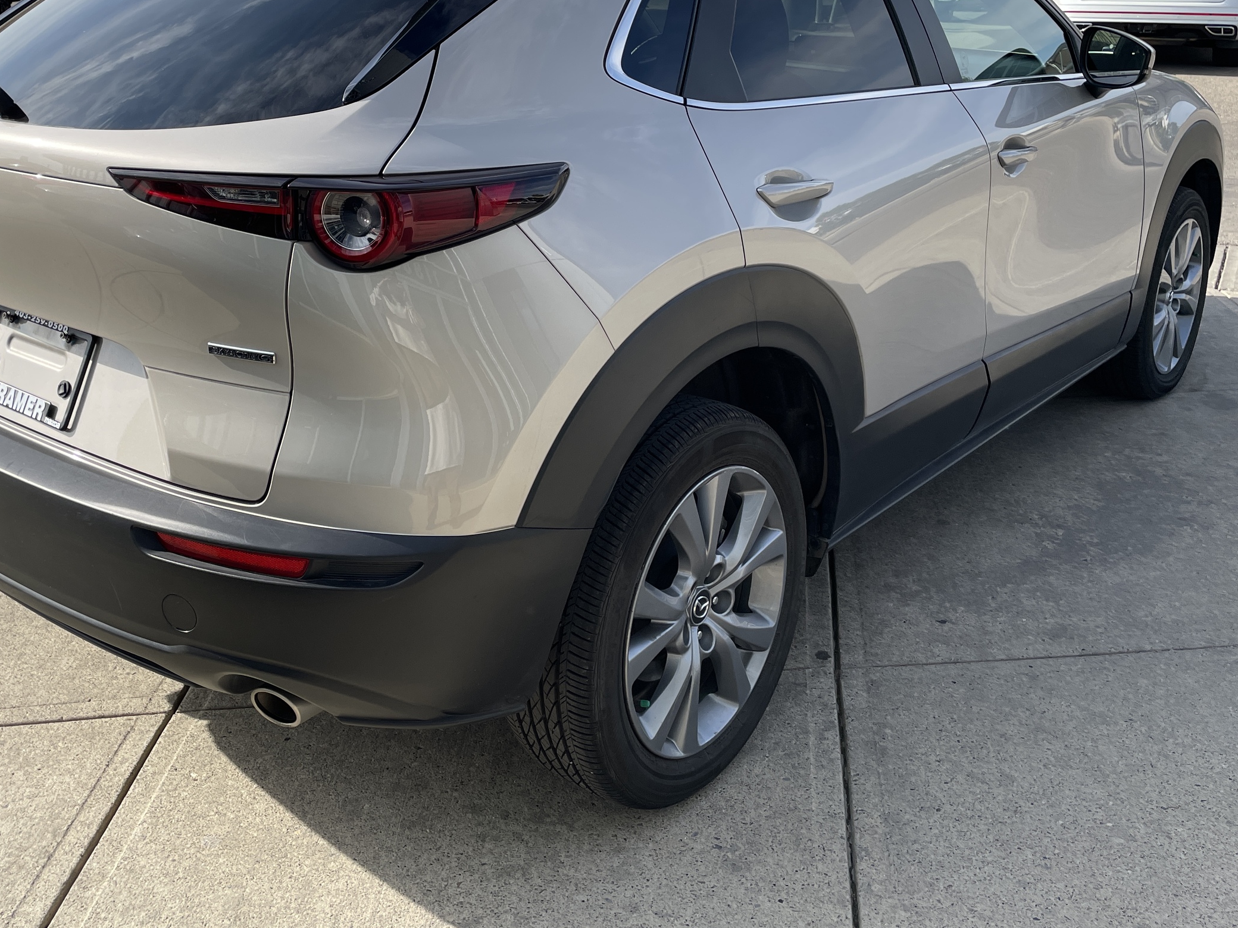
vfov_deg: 39.1
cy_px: 289
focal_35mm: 36
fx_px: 1287
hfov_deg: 51.1
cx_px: 517
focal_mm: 4.2
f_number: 1.6
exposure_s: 1/1667
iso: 32
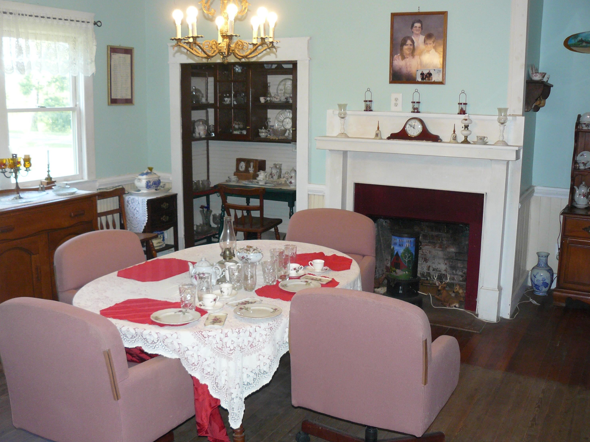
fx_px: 631
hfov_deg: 50.1
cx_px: 295
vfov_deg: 38.7
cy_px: 218
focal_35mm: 37
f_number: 2.8
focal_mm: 6
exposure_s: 1/50
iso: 200
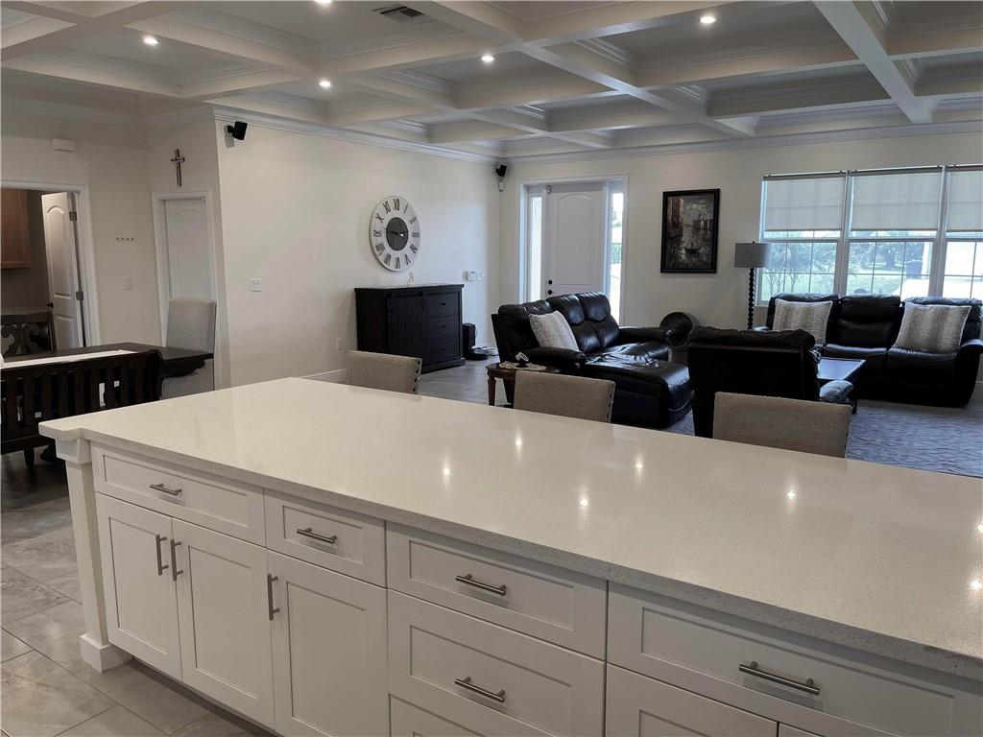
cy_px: 368
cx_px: 492
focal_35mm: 26
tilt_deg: -9.5
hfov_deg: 67.3
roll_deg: +0.0
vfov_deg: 53.1
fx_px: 738
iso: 64
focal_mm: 5.1
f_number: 1.6
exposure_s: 1/60
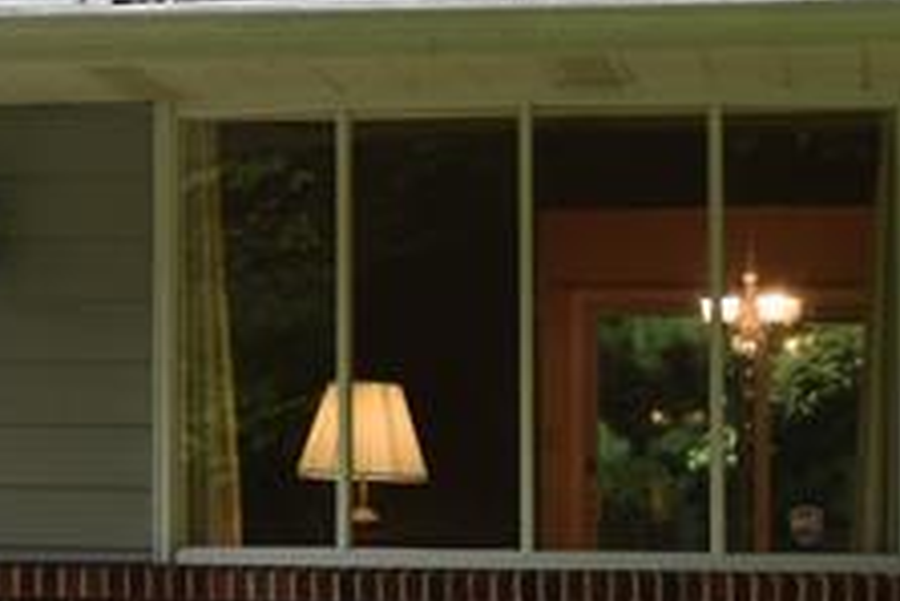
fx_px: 4378
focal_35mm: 175
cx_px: -504
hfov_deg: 11.2
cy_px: 270
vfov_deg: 7.9
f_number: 5
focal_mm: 24
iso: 400
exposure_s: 1/100
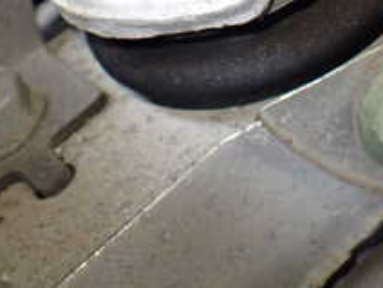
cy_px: -85
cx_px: 285
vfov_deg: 16.4
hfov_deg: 22.8
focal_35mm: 85
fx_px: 940
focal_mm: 5.4
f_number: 2.3
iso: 500
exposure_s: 1/125
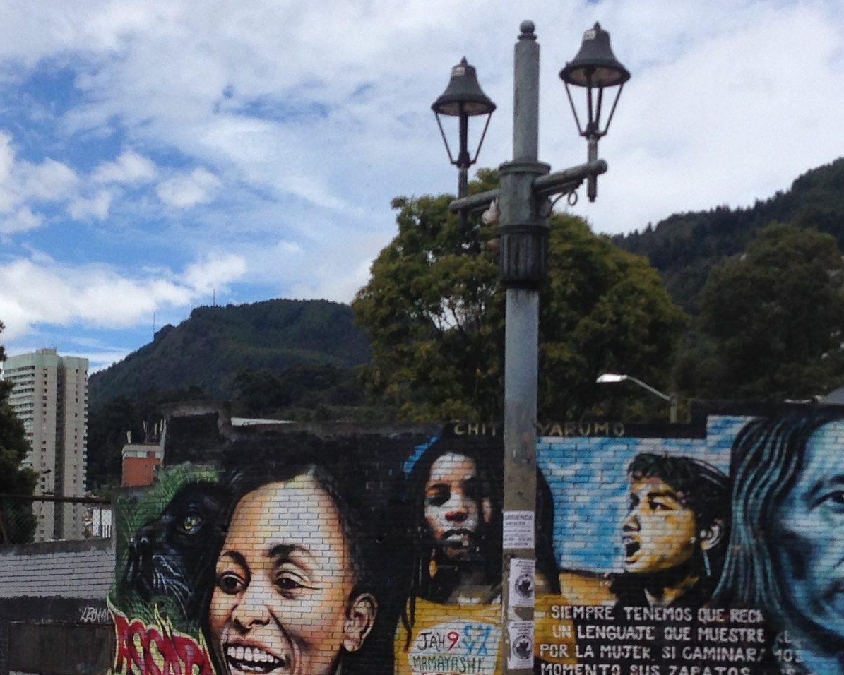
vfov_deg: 17.4
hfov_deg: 21.7
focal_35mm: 88
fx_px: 2198
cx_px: 372
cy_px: 513
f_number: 2.4
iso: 50
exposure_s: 1/2710
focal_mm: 4.12
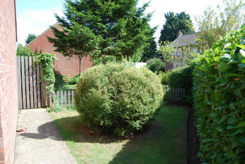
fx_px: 184
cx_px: 122
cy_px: 82
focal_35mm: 27
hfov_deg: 67.3
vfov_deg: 48.1
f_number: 5.6
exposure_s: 1/125
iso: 100
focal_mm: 18
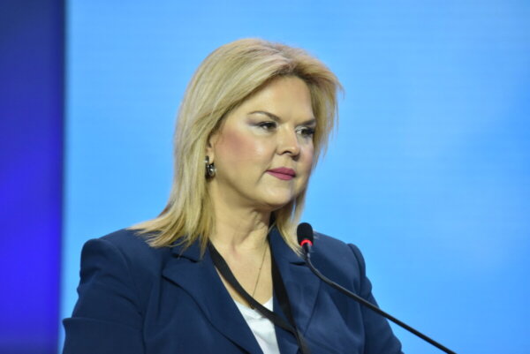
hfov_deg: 6.9
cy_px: 177
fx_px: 4420
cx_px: 265
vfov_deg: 4.6
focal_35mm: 300
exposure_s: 1/500
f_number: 5.3
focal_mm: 300
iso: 4000
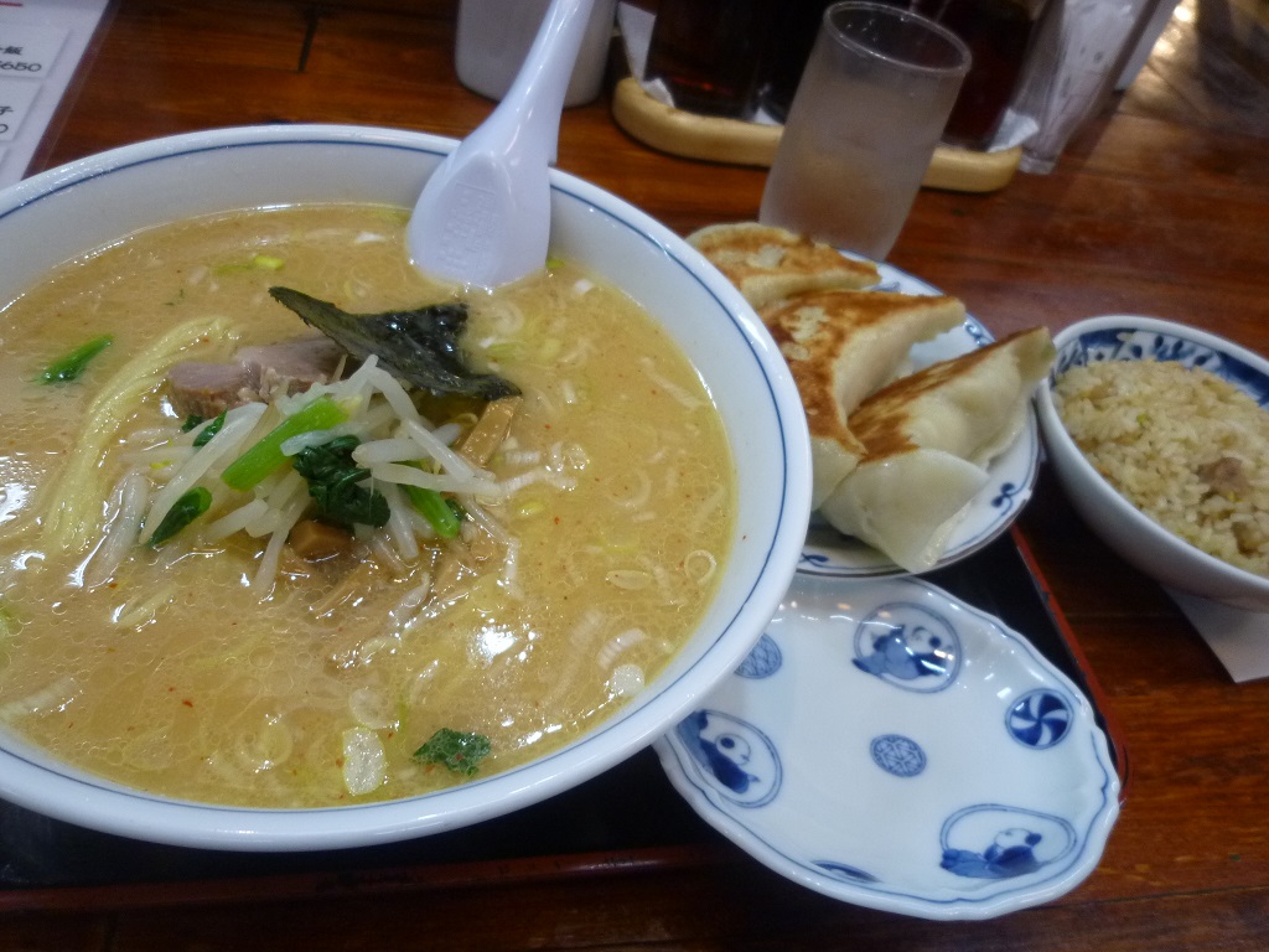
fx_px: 916
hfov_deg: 69.4
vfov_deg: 54.9
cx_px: 634
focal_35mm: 25
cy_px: 476
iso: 250
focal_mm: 4.5
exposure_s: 1/30
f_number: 2.8
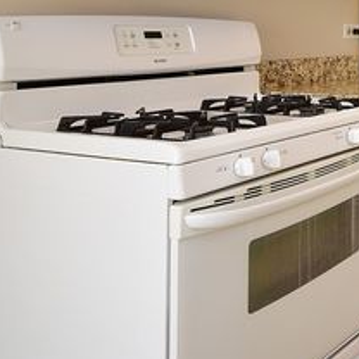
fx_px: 551
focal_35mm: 47
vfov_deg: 34.0
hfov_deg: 25.9
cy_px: 34
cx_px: 547
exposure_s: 1/80
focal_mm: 12
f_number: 6.3
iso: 640
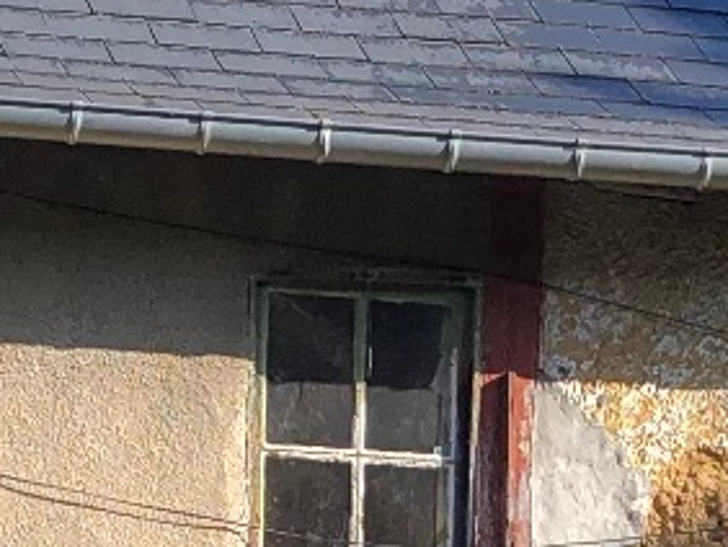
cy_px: 1148
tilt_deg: +7.0
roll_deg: -1.0
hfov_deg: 9.7
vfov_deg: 7.0
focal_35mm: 203
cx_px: 287
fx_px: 4273
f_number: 1.8
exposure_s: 1/842
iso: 20
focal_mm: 3.99
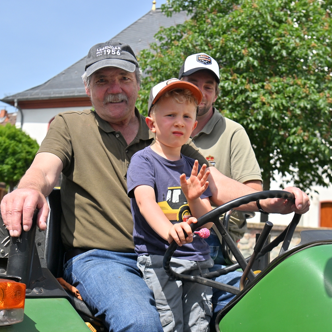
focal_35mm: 52
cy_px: 167
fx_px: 564
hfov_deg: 32.7
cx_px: 195
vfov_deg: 32.8
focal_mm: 40
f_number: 8
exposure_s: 1/2000
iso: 320
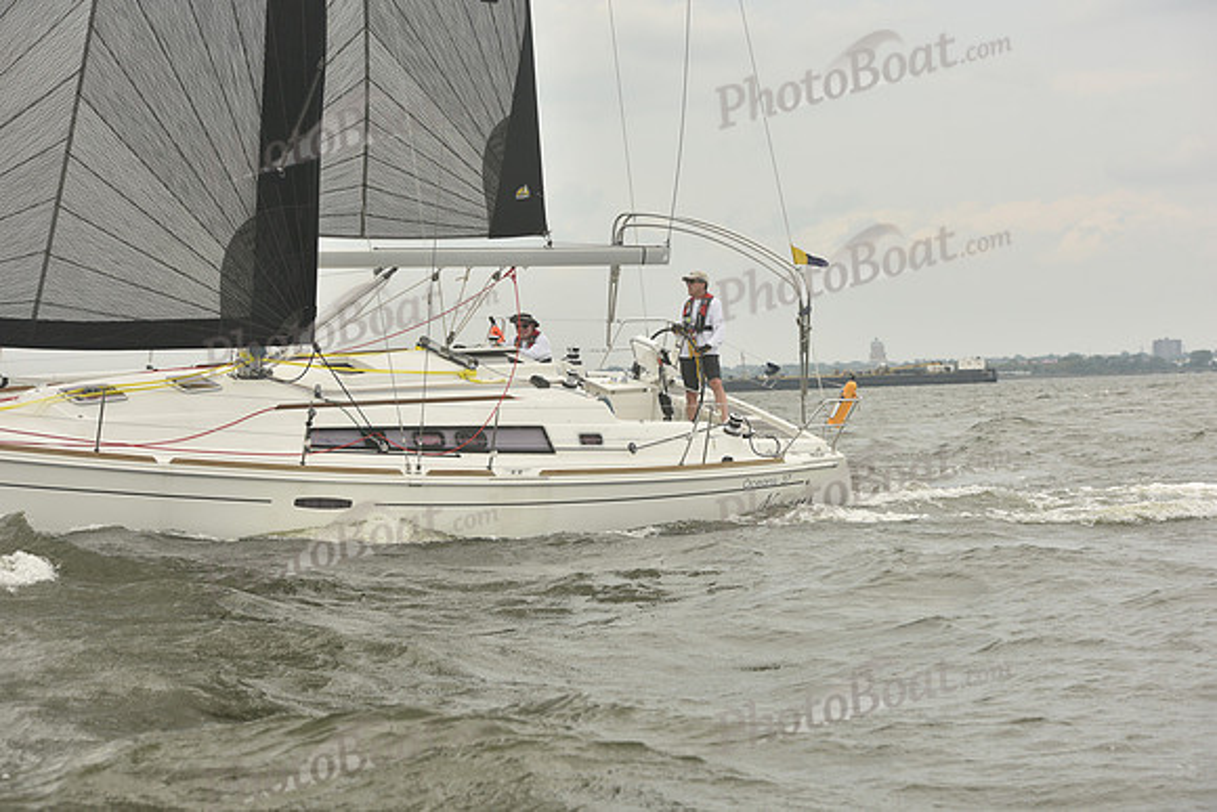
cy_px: 406
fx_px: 2874
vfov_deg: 16.1
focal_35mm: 85
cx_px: 608
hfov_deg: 23.9
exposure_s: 1/800
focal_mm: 85
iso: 250
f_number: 7.1
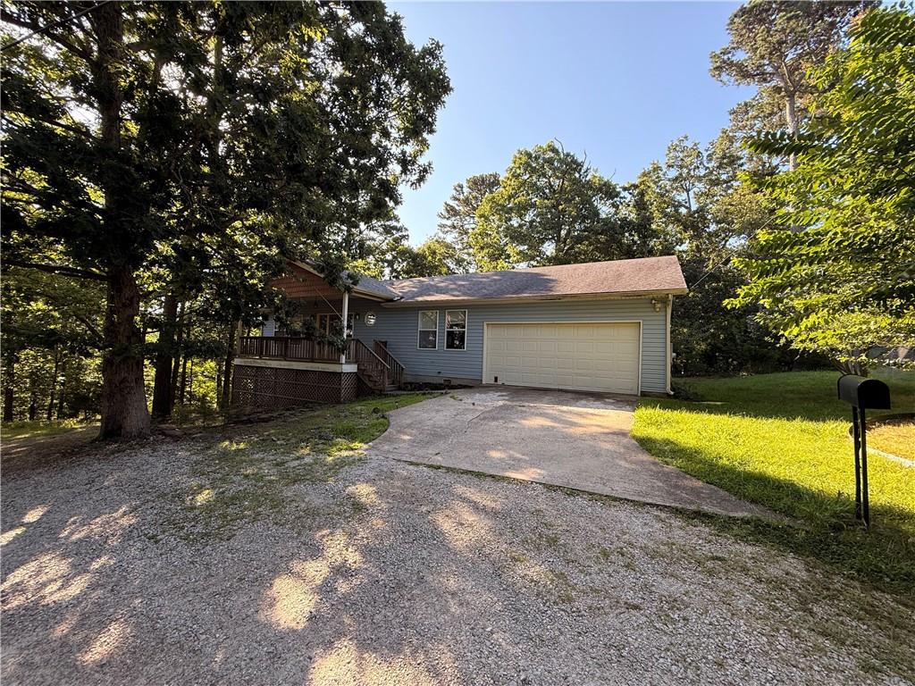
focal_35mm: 14
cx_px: 458
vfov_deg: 85.7
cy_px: 343
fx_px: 370
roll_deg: -1.6
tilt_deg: +2.4
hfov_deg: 102.1
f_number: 2.2
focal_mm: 2.22
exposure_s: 1/242
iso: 64
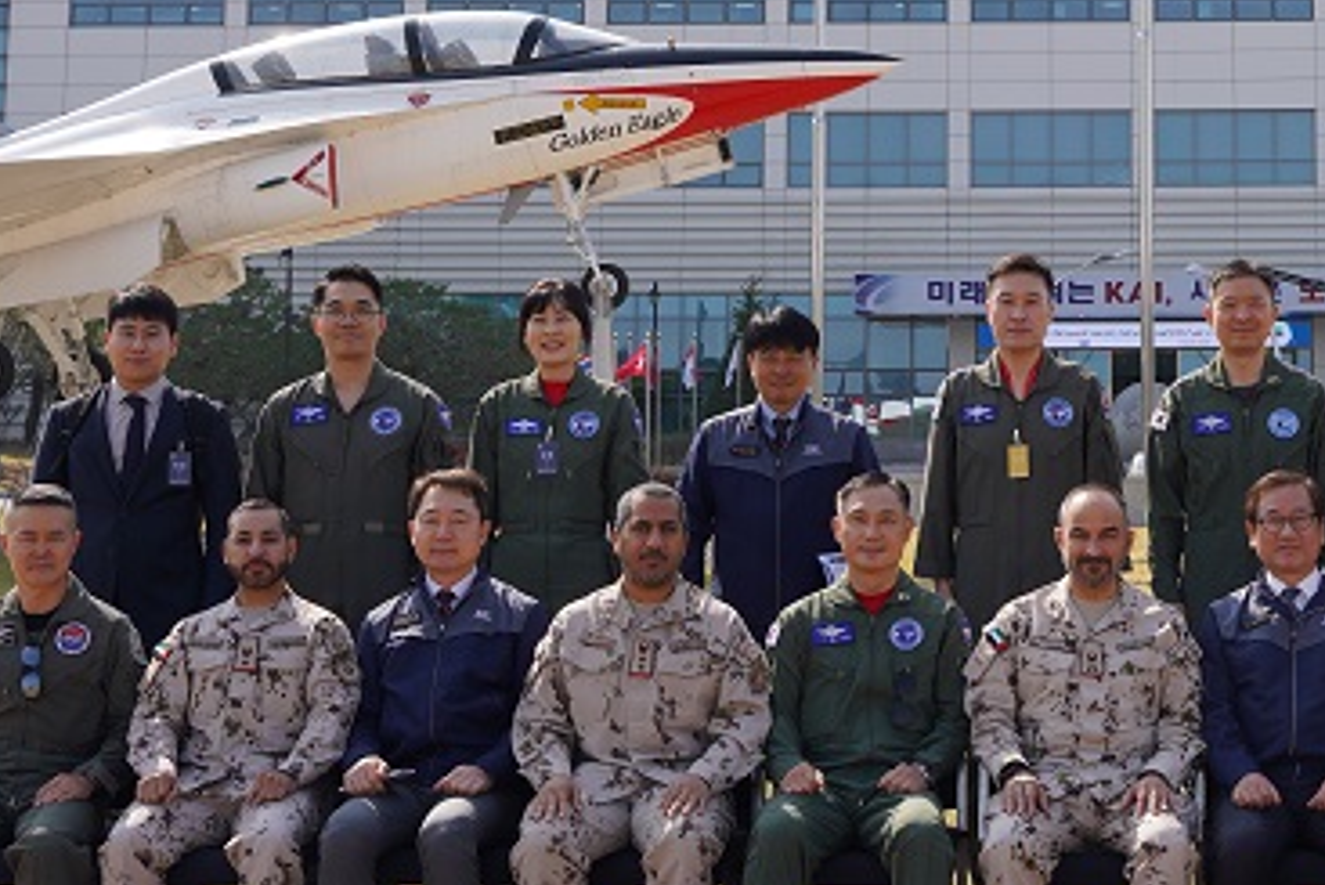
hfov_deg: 24.1
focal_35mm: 83
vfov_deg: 16.2
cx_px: 1123
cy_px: -7
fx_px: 3040
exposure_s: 1/200
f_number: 8
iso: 100
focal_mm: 31.6
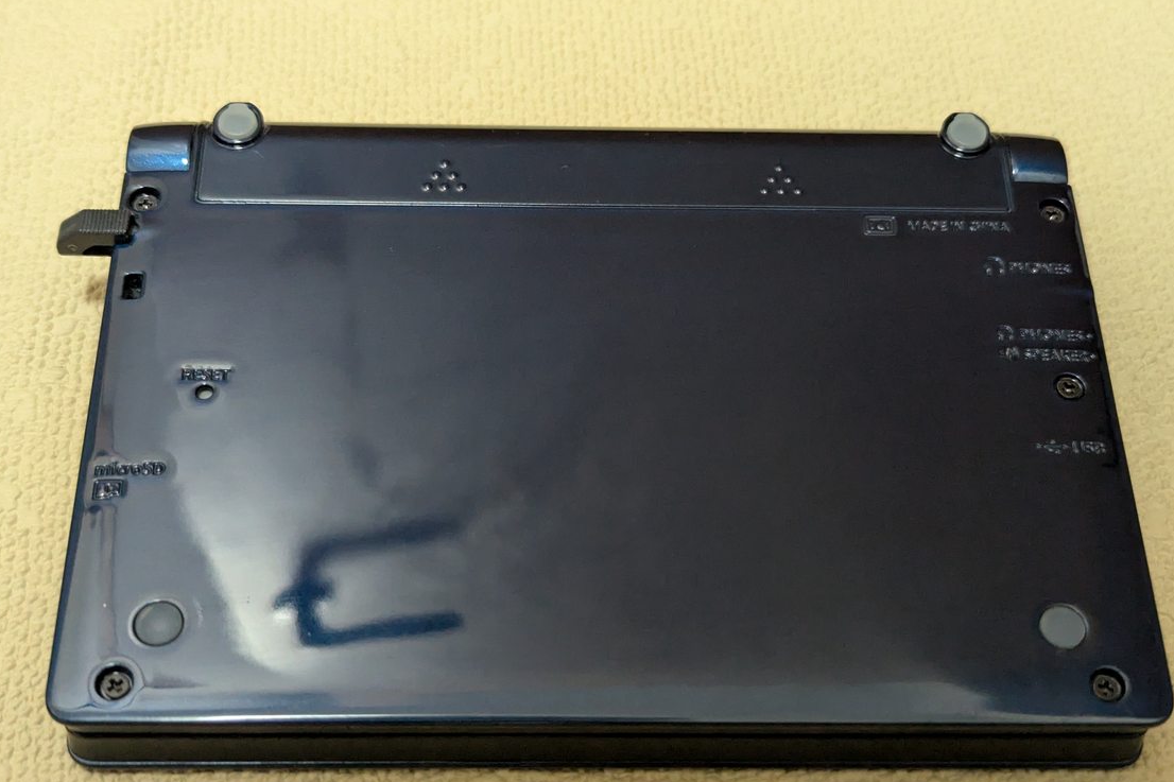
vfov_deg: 26.0
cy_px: 448
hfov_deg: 38.2
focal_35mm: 52
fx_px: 1695
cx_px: 604
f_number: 1.85
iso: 621
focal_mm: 6.81
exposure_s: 1/42.1
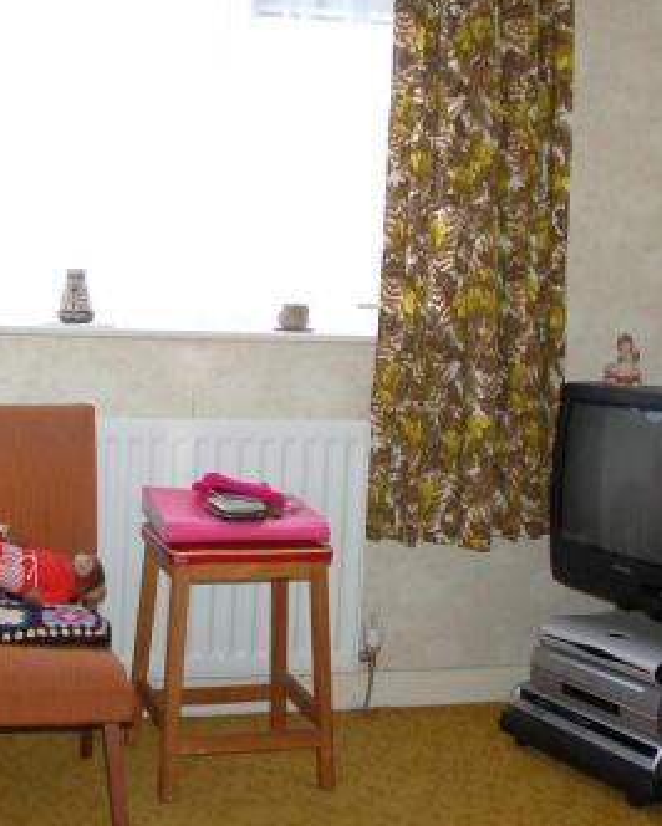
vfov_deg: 37.0
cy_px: 294
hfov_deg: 29.4
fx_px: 1223
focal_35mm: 50
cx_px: 112
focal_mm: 18
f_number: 3.5
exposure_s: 1/250
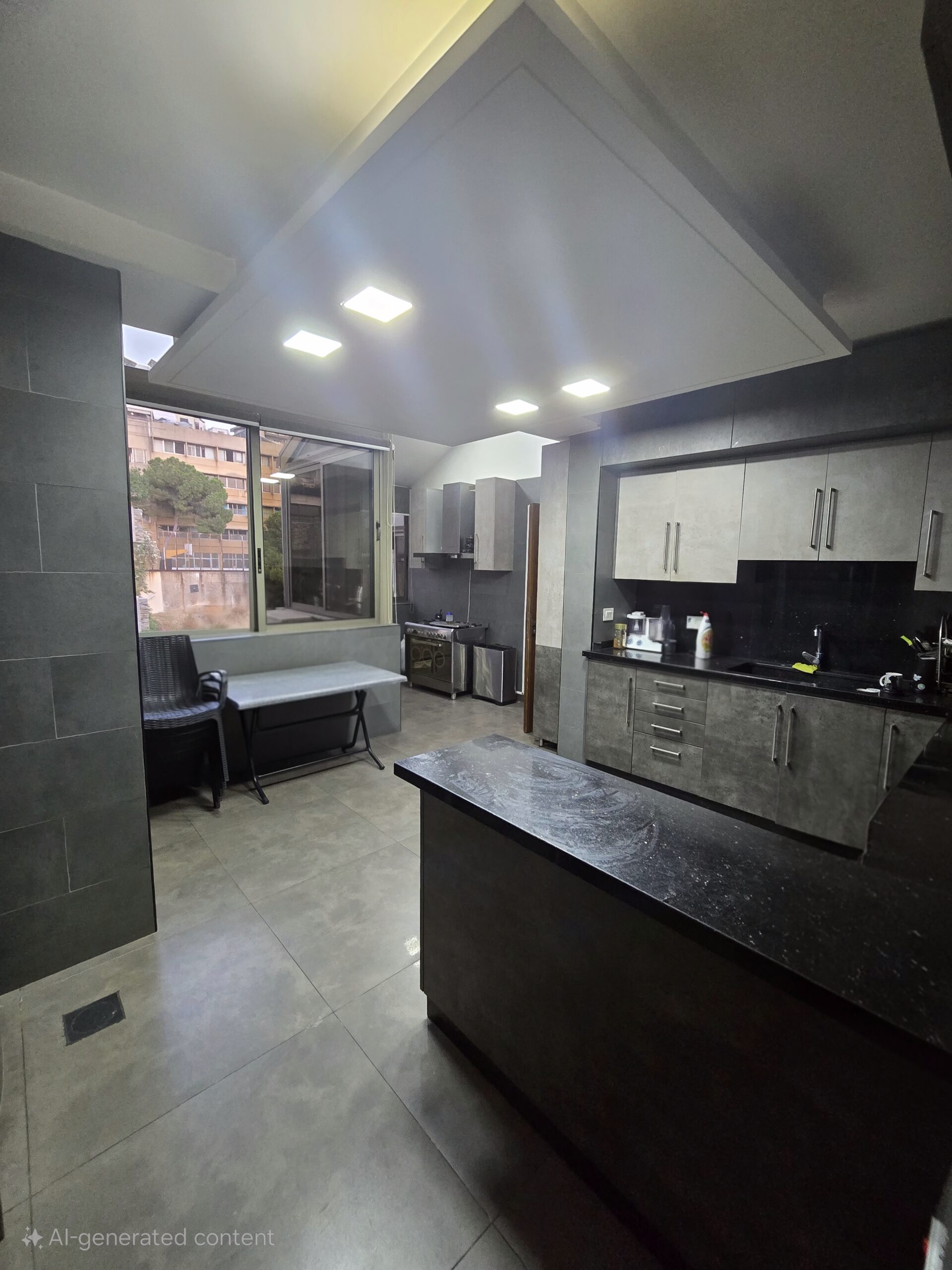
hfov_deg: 89.9
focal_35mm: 13
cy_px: 635
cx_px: 476
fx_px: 477
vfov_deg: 106.2
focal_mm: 2.2
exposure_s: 1/50.3
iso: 500
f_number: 2.2
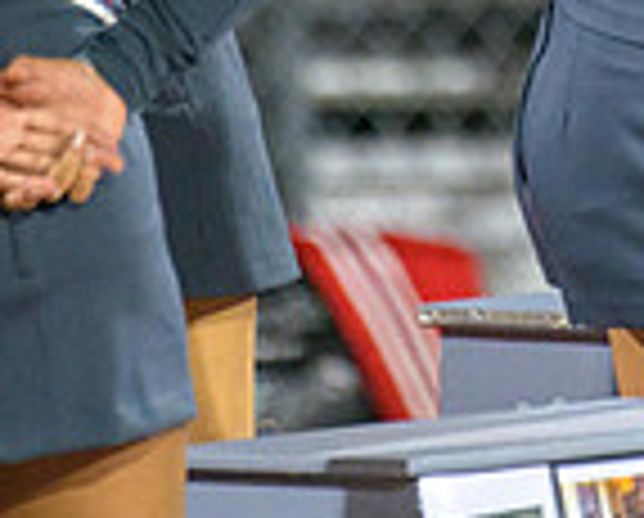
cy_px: -286
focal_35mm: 1139
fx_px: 21754
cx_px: 658
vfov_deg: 1.4
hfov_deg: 1.7
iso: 2000
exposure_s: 1/250
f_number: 2.8
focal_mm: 300
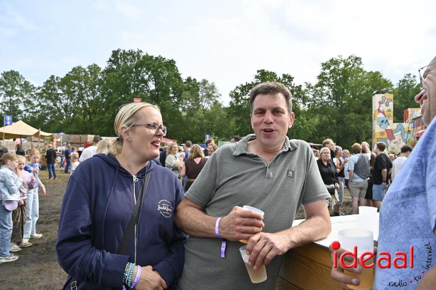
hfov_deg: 73.8
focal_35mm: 24
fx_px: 290
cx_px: 218
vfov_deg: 53.0
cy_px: 145
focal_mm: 24
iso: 100
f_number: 6.3
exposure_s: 1/320
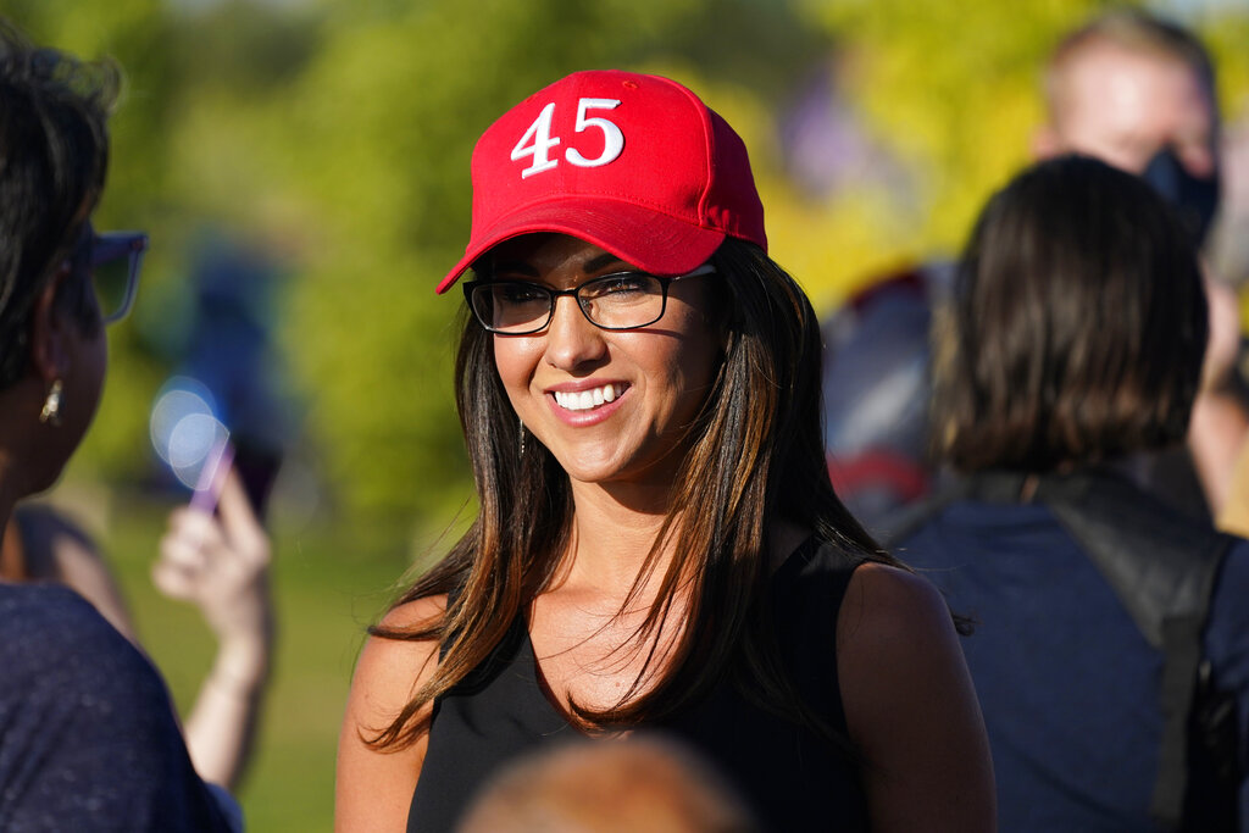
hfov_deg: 7.1
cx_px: 624
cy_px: 416
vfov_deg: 4.7
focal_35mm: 291
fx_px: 10097
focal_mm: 291
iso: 500
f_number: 5.6
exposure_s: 1/2500
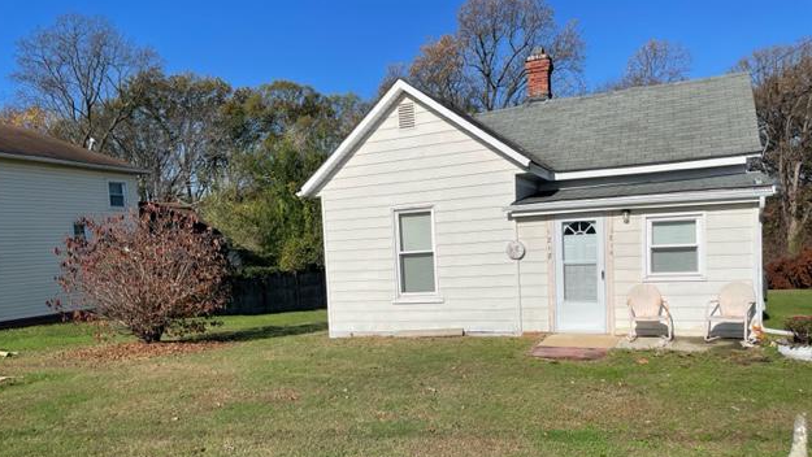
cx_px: 399
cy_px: 305
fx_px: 625
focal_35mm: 29
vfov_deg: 39.7
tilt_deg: -5.1
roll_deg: +2.4
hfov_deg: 66.0
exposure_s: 1/8403
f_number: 1.6
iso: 32
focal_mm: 4.2
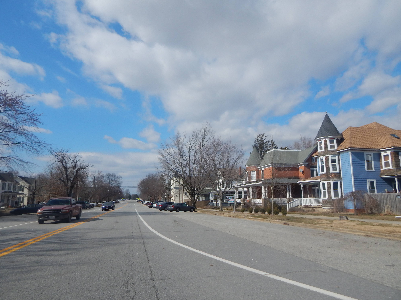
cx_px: 207
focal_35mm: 23
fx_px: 266
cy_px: 157
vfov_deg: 58.9
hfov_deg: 73.9
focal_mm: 4
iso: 125
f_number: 6
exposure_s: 1/800
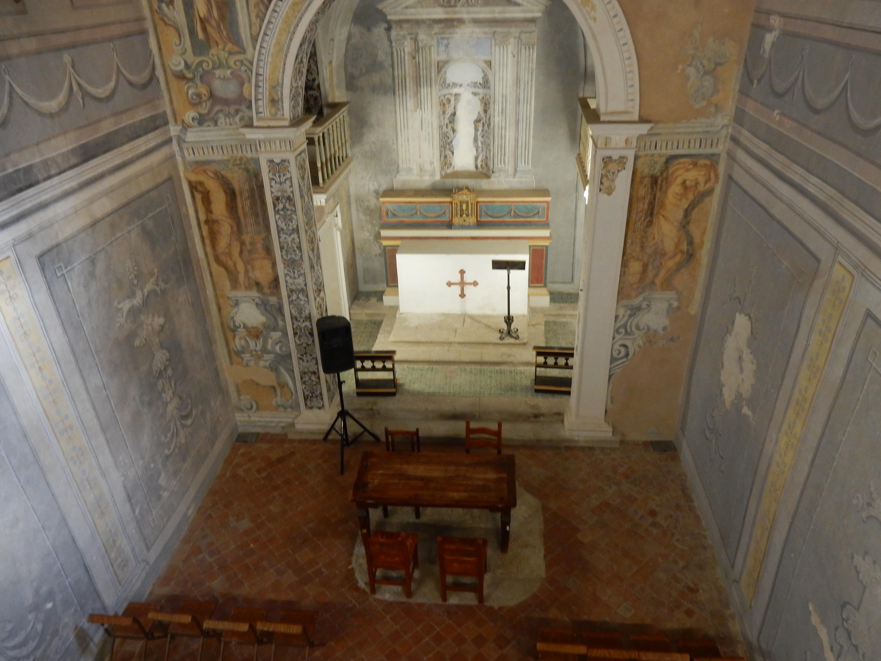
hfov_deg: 69.4
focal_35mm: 25
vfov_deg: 54.9
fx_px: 636
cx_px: 440
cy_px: 330
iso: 400
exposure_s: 1/20
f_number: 3.7
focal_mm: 4.5
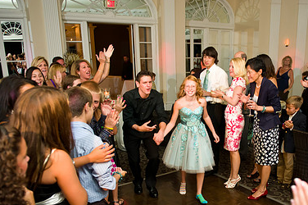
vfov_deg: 35.1
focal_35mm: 37
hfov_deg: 51.1
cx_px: 203
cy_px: 154
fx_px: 316
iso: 1600
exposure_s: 1/125
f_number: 3.2
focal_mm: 24
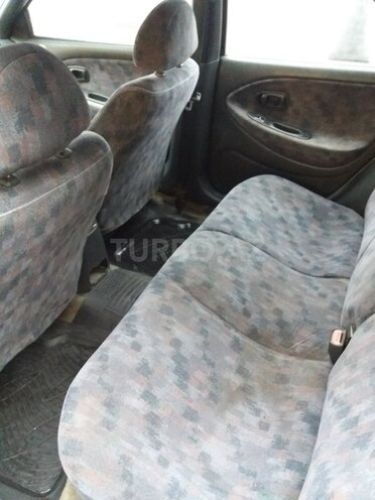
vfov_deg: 63.4
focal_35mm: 28
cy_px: 250
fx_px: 404
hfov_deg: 49.7
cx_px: 188
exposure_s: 1/17
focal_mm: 3.7
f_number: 1.9
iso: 800
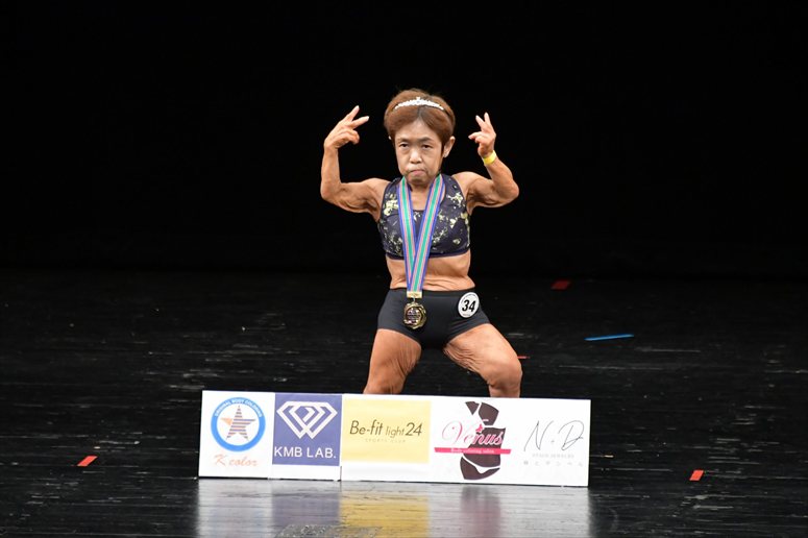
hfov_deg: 5.5
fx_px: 8413
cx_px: 404
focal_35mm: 375
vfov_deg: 3.7
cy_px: 269
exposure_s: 1/400
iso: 3200
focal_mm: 250
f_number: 5.6
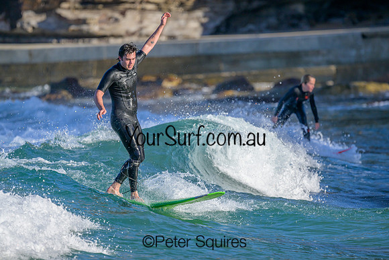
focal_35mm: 867
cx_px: 178
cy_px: 137
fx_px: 9368
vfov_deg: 1.6
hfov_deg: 2.4
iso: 450
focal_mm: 800
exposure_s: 1/2000
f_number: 6.3
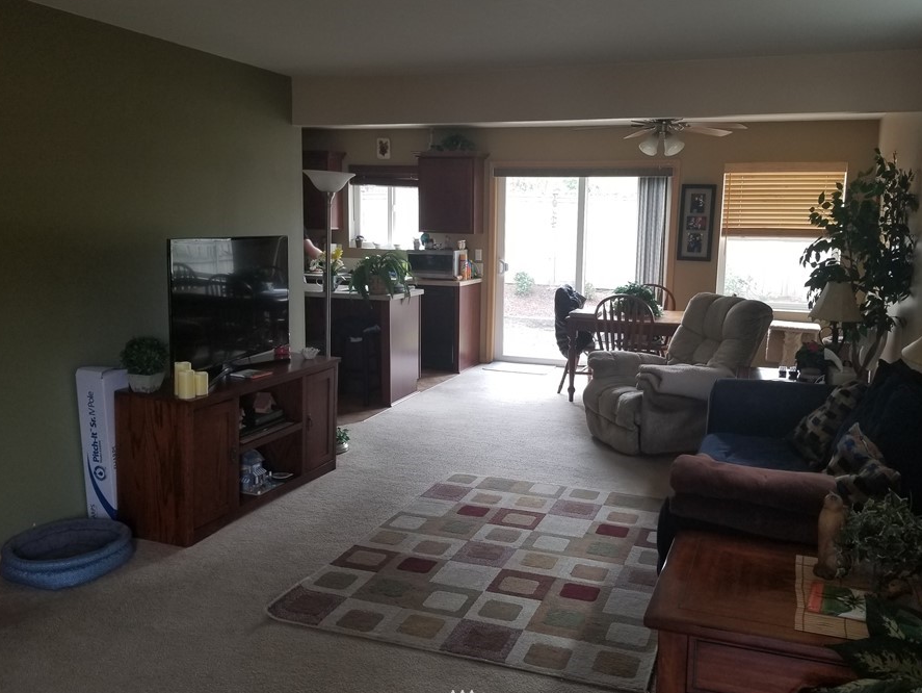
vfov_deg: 46.8
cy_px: 342
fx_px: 799
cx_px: 502
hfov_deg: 59.8
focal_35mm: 30
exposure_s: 1/60
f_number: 1.7
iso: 64
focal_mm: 4.25
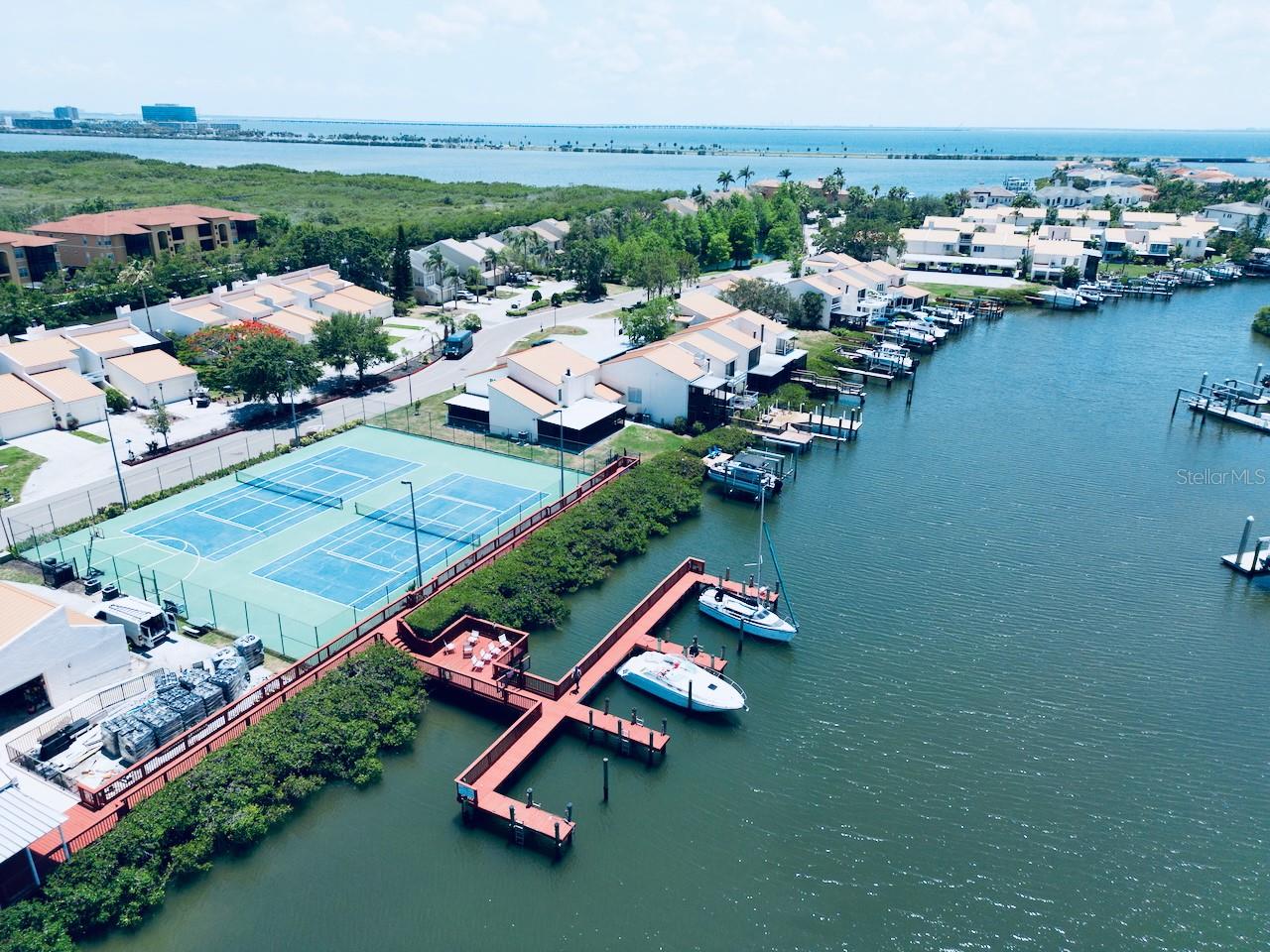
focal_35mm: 24
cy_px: 476
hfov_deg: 71.6
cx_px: 635
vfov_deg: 56.8
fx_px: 881
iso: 150
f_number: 1.7
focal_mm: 6.72
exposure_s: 1/3000
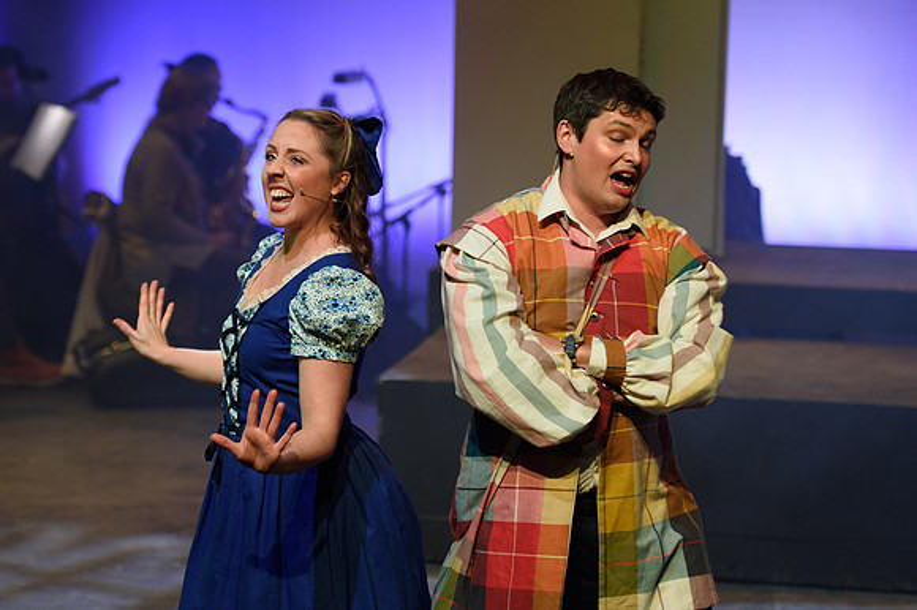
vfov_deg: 11.2
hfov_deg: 16.8
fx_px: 3100
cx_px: 353
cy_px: 182
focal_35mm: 122
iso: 800
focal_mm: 86
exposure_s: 1/160
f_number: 2.8
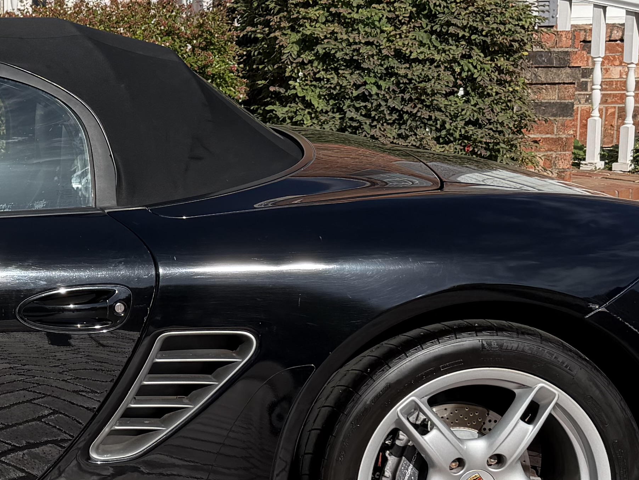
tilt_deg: -6.8
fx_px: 1403
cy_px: 204
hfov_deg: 23.4
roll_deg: +1.1
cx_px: -133
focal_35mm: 76
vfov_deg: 19.4
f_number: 1.78
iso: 80
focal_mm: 6.76
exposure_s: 1/5319
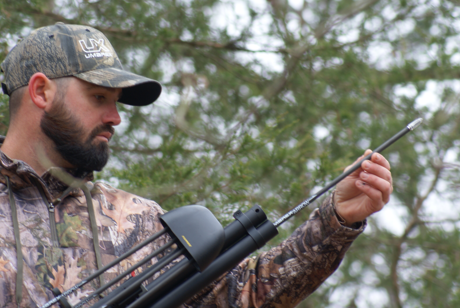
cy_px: 187
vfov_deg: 4.2
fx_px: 4234
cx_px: 221
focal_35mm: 331
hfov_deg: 6.2
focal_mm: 180
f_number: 5.6
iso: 100
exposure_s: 1/10
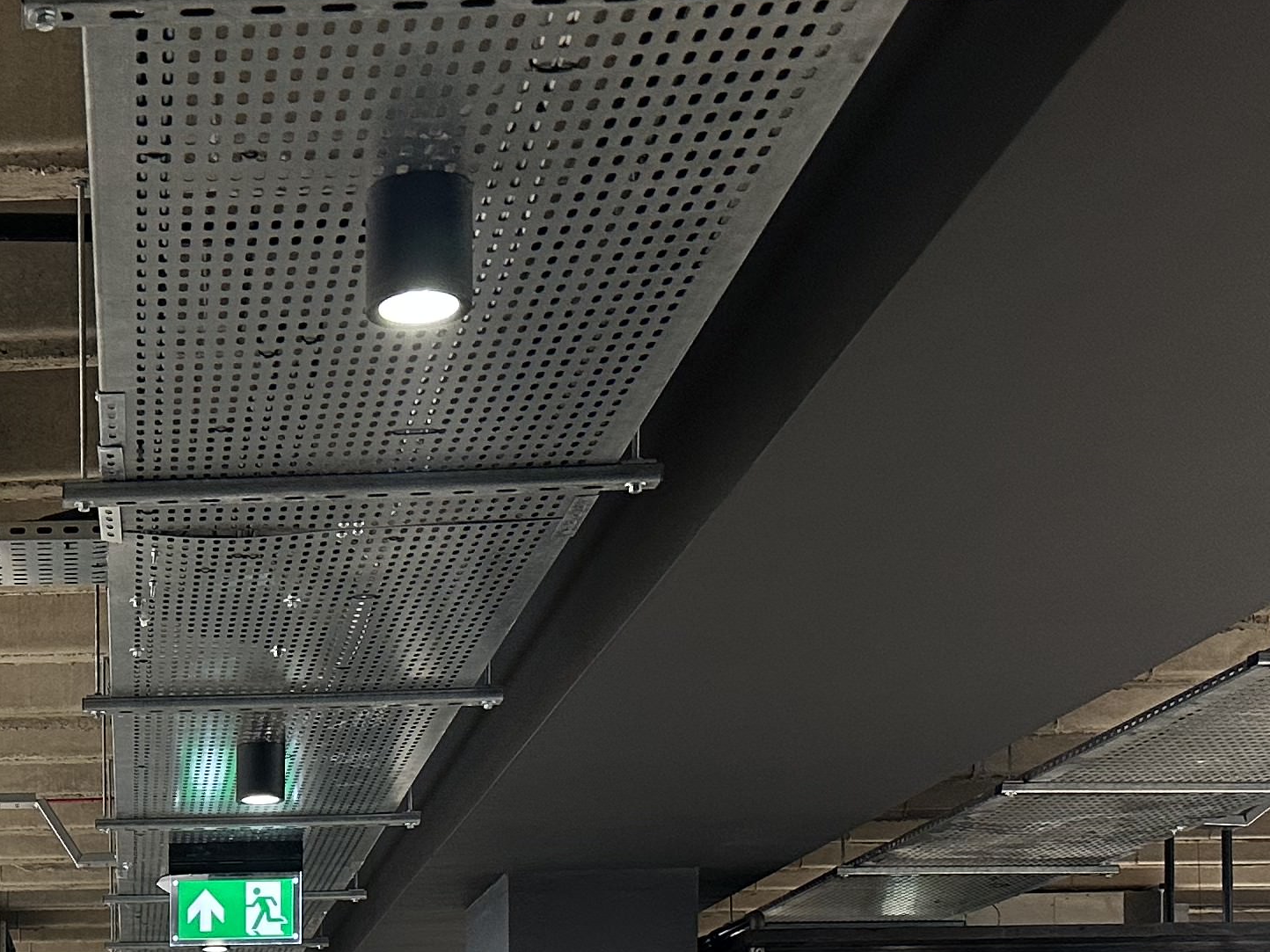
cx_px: -74
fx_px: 2458
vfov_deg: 20.0
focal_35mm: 67
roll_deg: +0.4
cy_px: 1263
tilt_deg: -0.5
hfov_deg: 26.9
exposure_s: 1/100
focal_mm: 6.86
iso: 200
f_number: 1.78
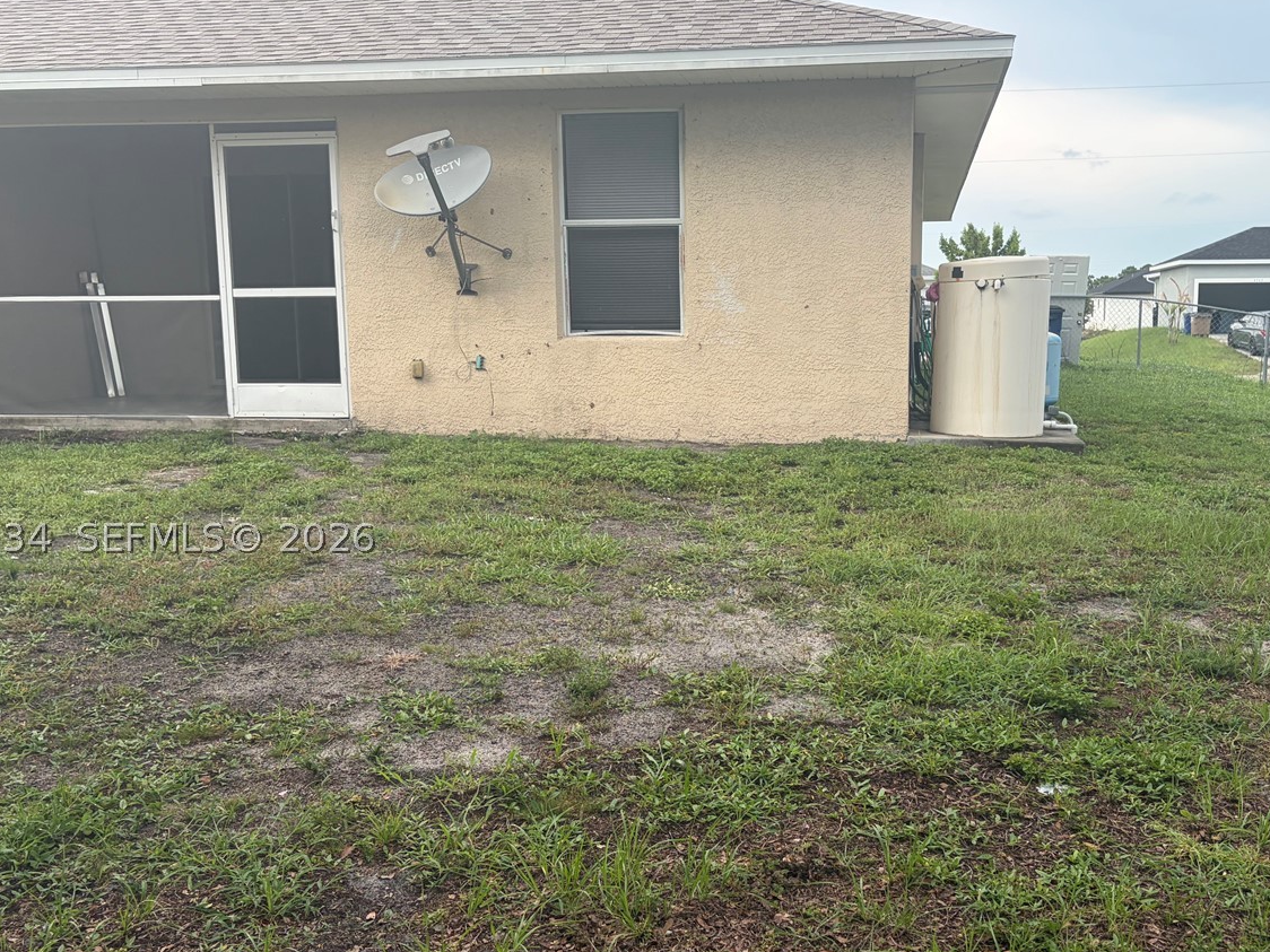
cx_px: 721
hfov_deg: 50.0
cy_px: 538
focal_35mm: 37
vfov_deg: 38.6
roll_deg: +0.4
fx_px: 1357
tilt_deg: -8.2
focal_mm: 5.96
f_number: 1.6
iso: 50
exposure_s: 1/810
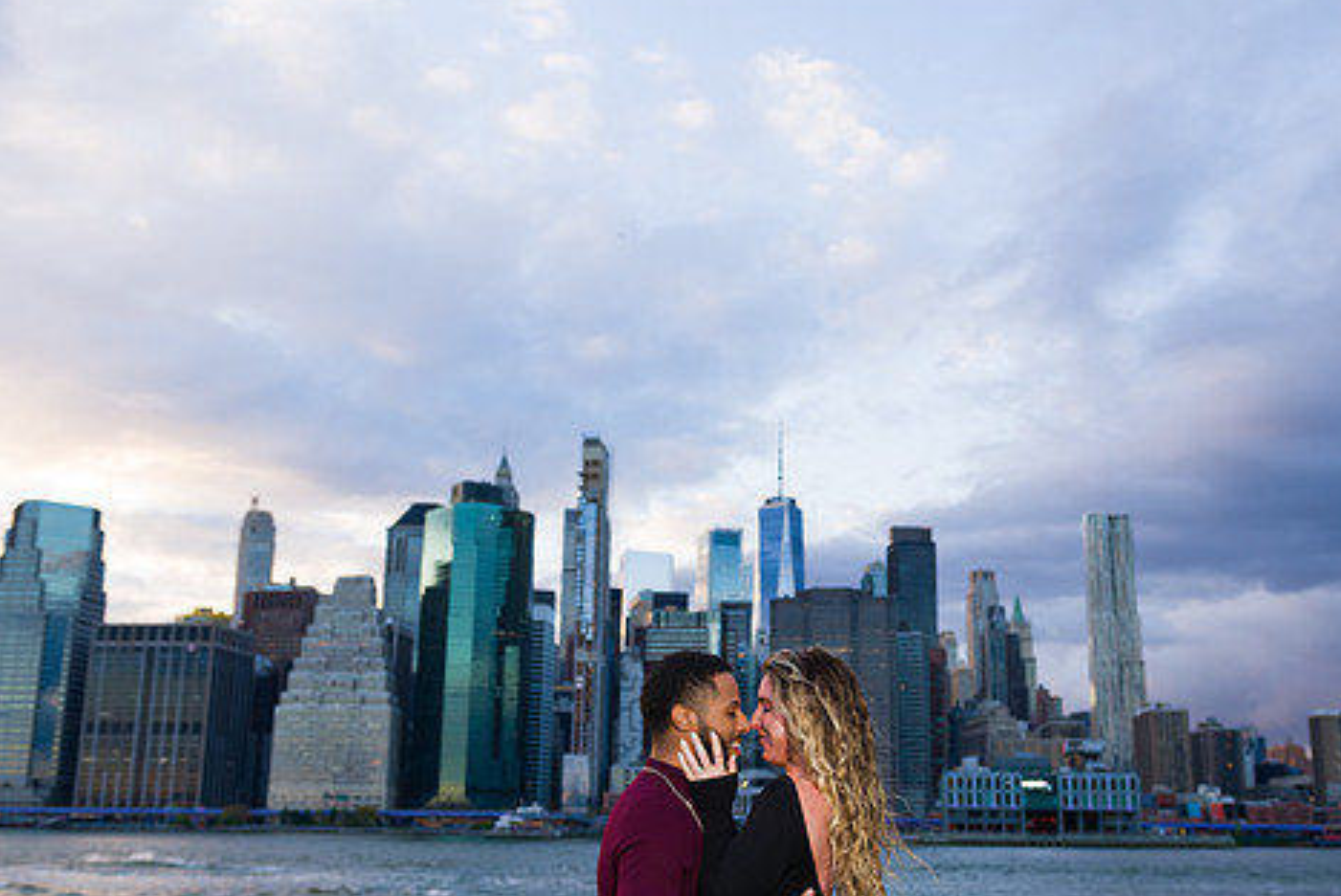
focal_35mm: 36
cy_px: 515
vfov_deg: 36.8
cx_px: 715
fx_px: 1342
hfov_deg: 53.1
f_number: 4
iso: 250
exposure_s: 1/200
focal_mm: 29
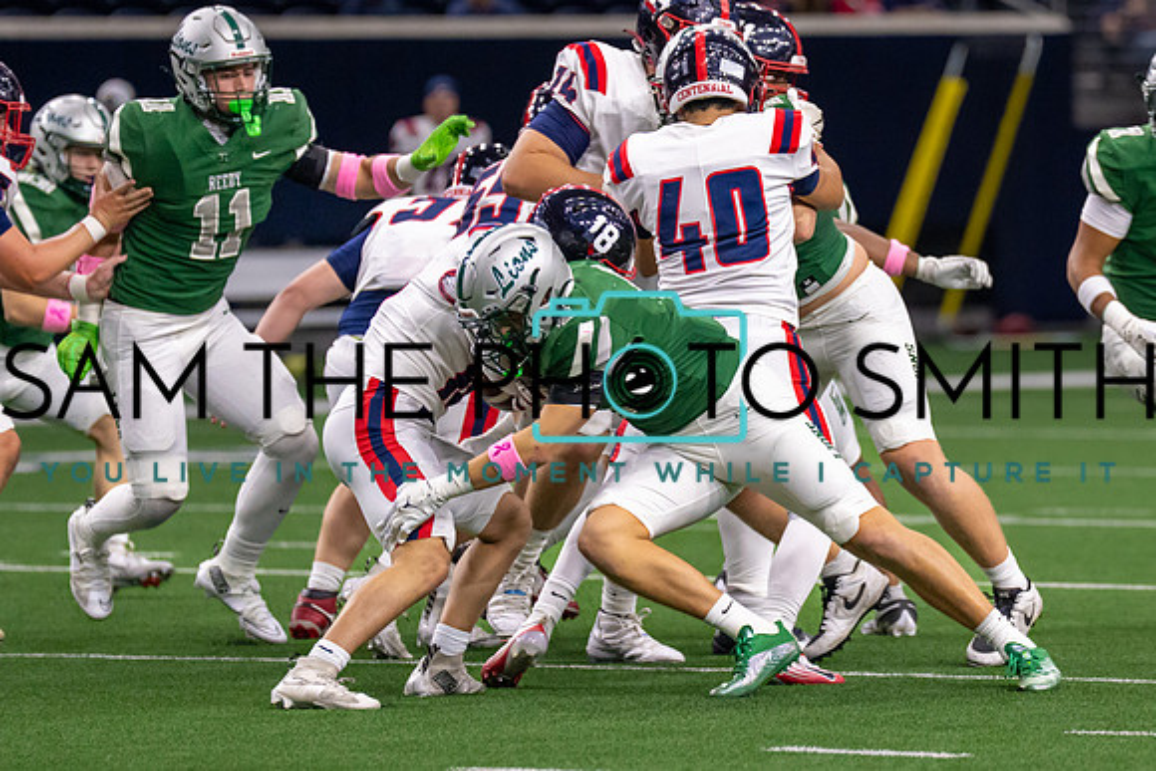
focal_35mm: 397
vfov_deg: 3.5
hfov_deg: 5.2
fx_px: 12751
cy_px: 344
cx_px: 868
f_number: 2.8
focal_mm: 200
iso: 2500
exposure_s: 1/1000
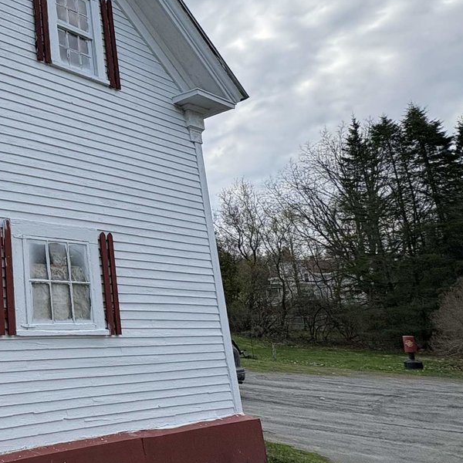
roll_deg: +0.7
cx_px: -69
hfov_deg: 38.9
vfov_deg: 49.7
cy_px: 212
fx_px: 499
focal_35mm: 33
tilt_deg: +13.4
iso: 64
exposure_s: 1/1160
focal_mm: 2.22
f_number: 2.2
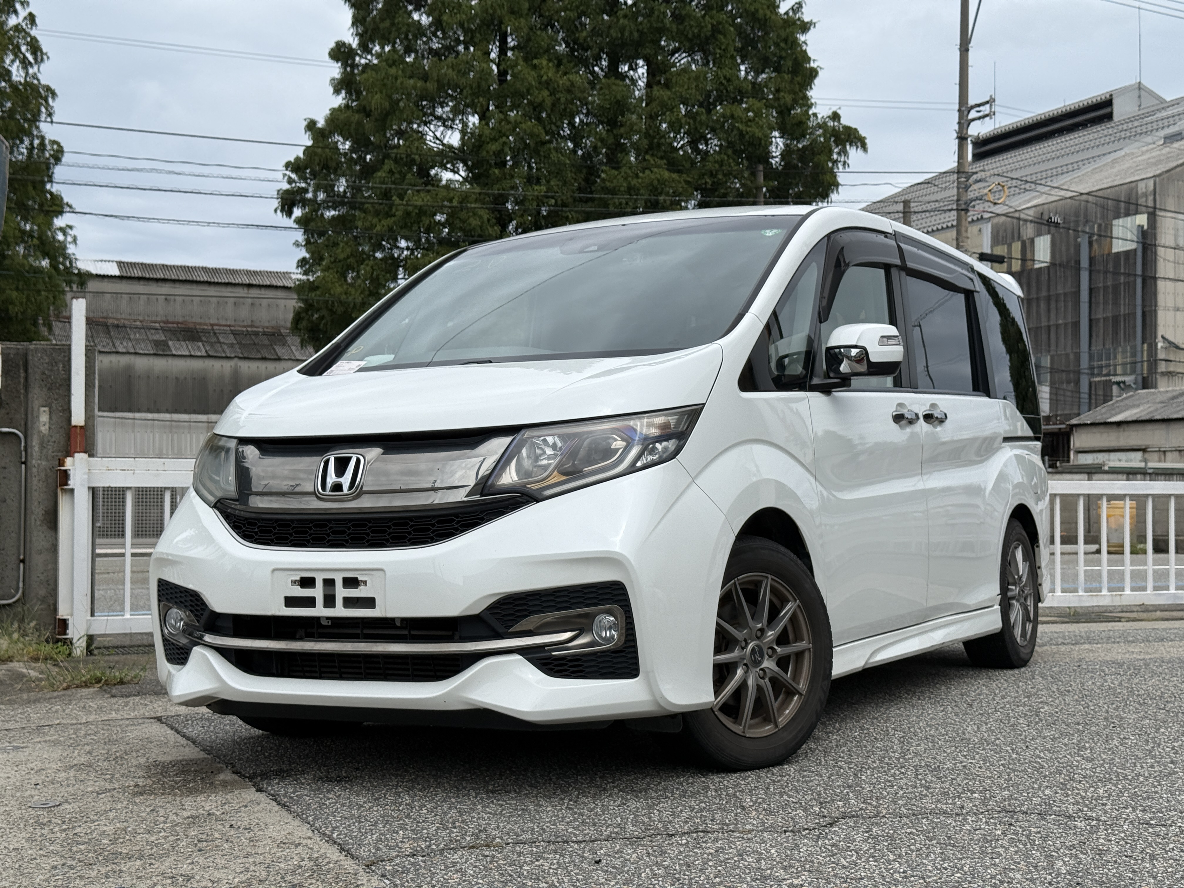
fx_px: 1642
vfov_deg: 30.3
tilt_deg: +2.1
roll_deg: -0.3
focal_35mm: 48
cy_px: 444
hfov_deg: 39.7
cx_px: 592
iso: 64
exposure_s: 1/4329
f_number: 1.78
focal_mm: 6.76
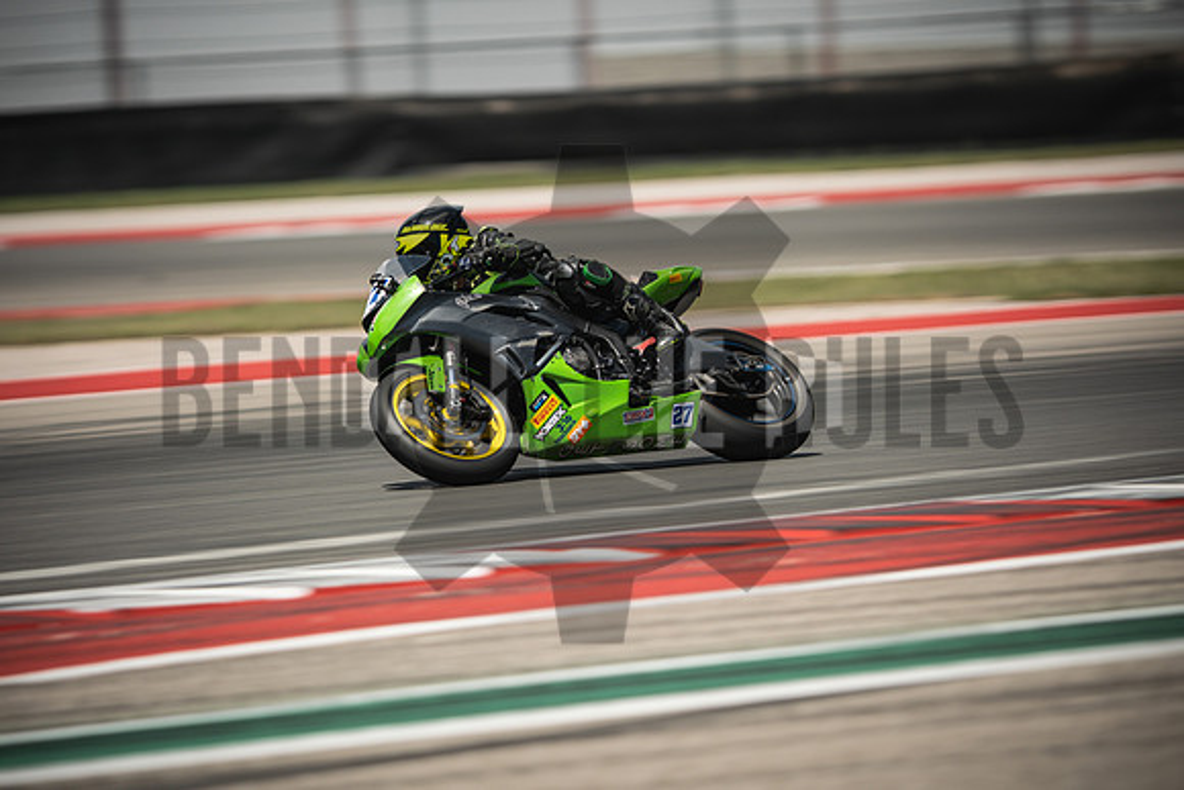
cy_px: 395
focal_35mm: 300
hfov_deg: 6.9
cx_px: 592
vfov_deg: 4.6
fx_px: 9869
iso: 160
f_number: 2.2
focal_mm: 200
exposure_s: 1/250
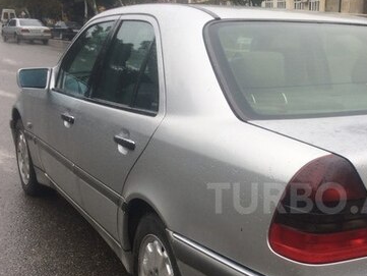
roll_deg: +0.1
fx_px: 562
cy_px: 198
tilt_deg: -14.7
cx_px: 311
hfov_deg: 34.6
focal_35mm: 53
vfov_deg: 27.3
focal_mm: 4.15
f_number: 2.2
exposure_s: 1/281
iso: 32
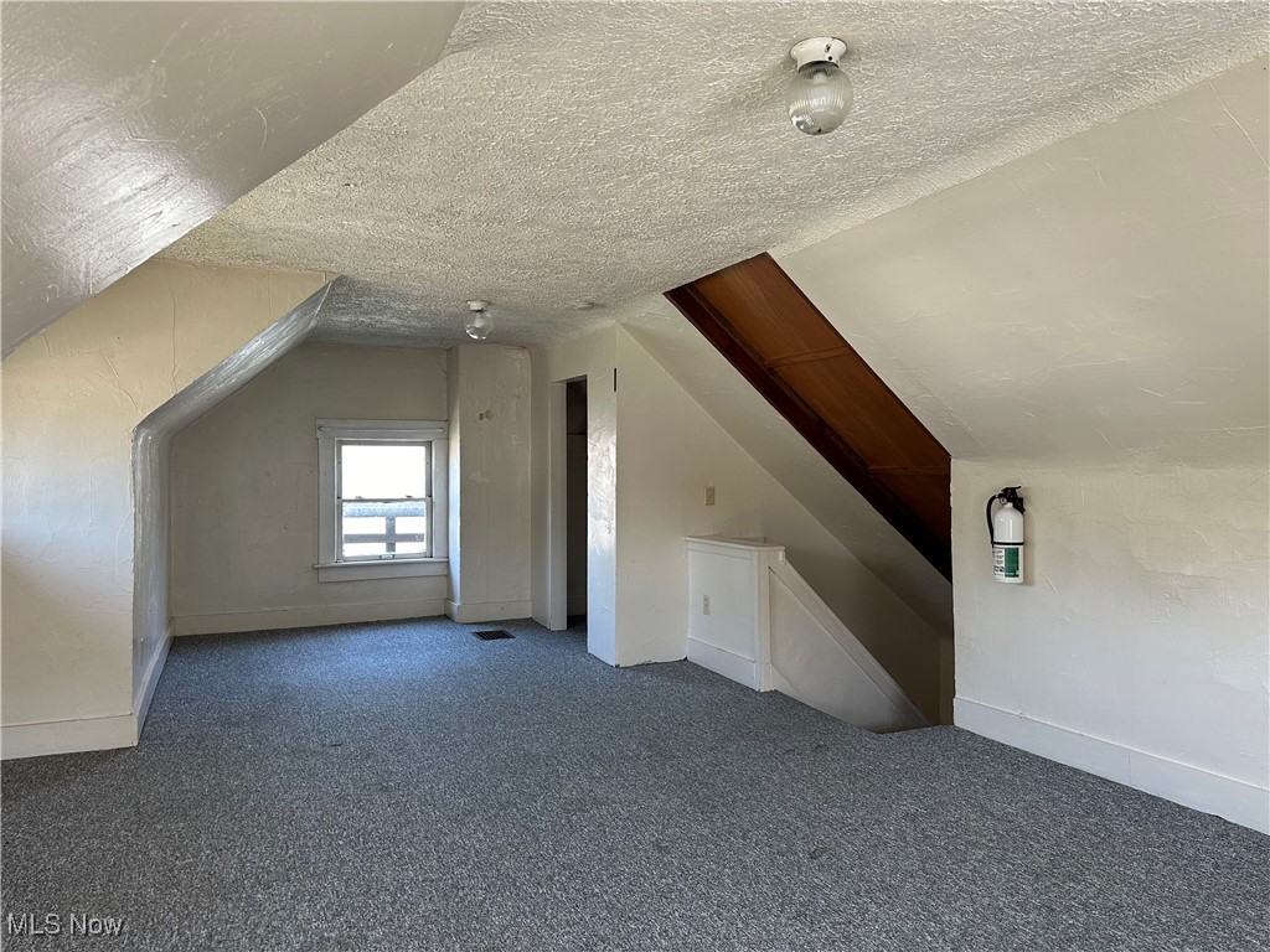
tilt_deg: +0.0
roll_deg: +0.4
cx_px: 635
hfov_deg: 71.6
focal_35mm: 24
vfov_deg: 56.8
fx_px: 881
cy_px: 476
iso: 160
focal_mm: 6.86
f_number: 1.78
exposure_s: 1/121
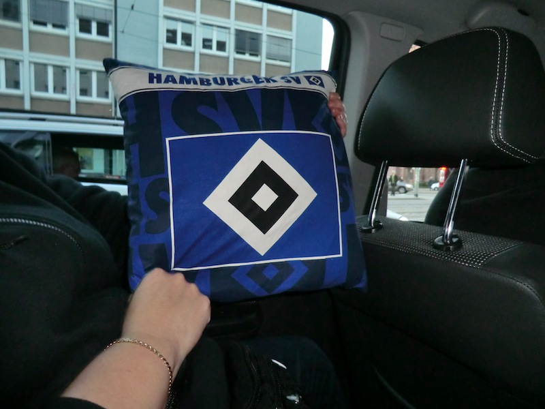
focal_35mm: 24
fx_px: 378
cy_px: 204
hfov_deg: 71.6
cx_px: 272
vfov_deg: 56.8
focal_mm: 4.3
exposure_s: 1/30
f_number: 3.2
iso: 400
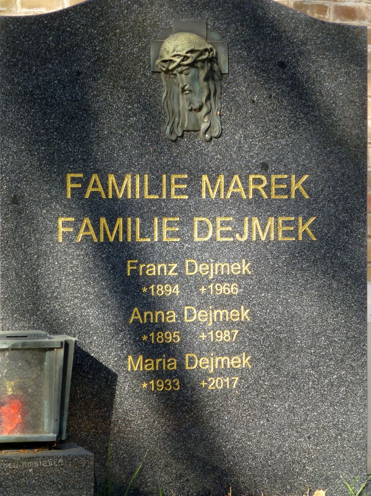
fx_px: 1658
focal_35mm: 116
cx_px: 187
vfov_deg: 17.0
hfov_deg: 12.8
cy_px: 246
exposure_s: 1/250
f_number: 5.3
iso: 200
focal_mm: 20.6
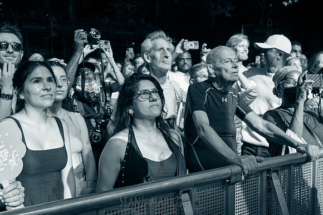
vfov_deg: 32.1
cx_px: 162
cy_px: 108
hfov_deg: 46.7
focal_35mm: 42
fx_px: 374
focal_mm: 35
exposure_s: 1/200
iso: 4000
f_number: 4.5
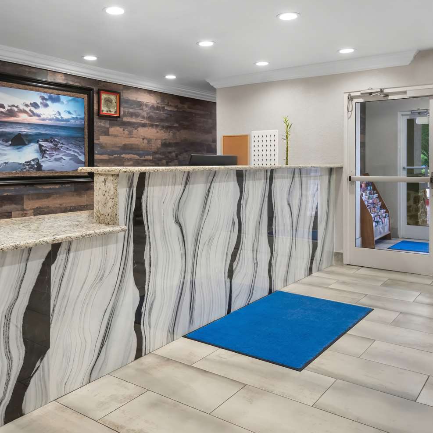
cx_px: 182
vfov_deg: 52.5
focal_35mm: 31
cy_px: 218
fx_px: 439
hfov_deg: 52.3
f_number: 8
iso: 800
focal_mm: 16
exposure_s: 1/8
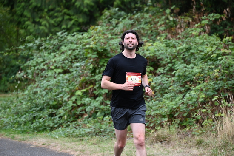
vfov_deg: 6.9
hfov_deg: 10.3
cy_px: 78
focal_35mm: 200
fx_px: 1300
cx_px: 117
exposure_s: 1/250
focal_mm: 200
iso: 640
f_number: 6.3
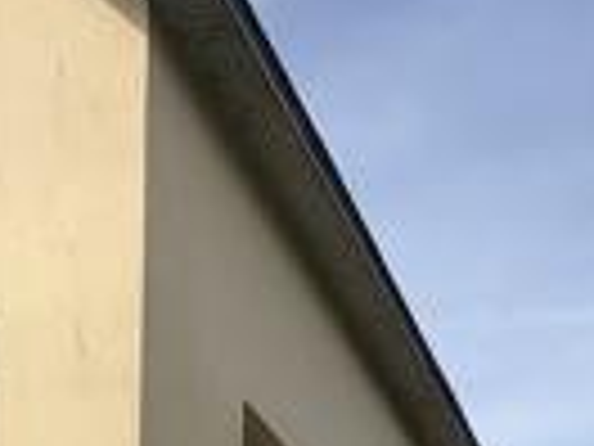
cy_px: 815
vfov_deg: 15.8
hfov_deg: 23.9
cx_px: 45
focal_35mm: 79
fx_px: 1356
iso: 32
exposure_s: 1/2732
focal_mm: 1.57
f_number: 1.8
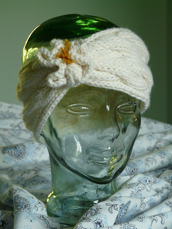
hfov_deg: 11.3
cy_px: 114
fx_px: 868
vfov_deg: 15.1
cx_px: 86
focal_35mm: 131
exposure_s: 1/15
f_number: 3.6
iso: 200
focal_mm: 21.6
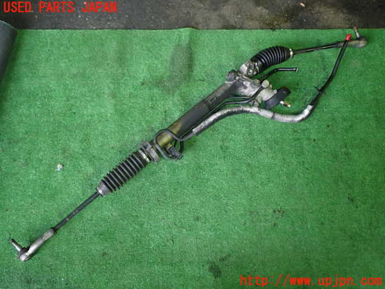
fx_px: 356
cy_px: 144
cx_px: 192
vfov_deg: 44.2
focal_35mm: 32
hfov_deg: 56.8
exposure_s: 1/30
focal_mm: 5.79
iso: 640
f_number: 2.4
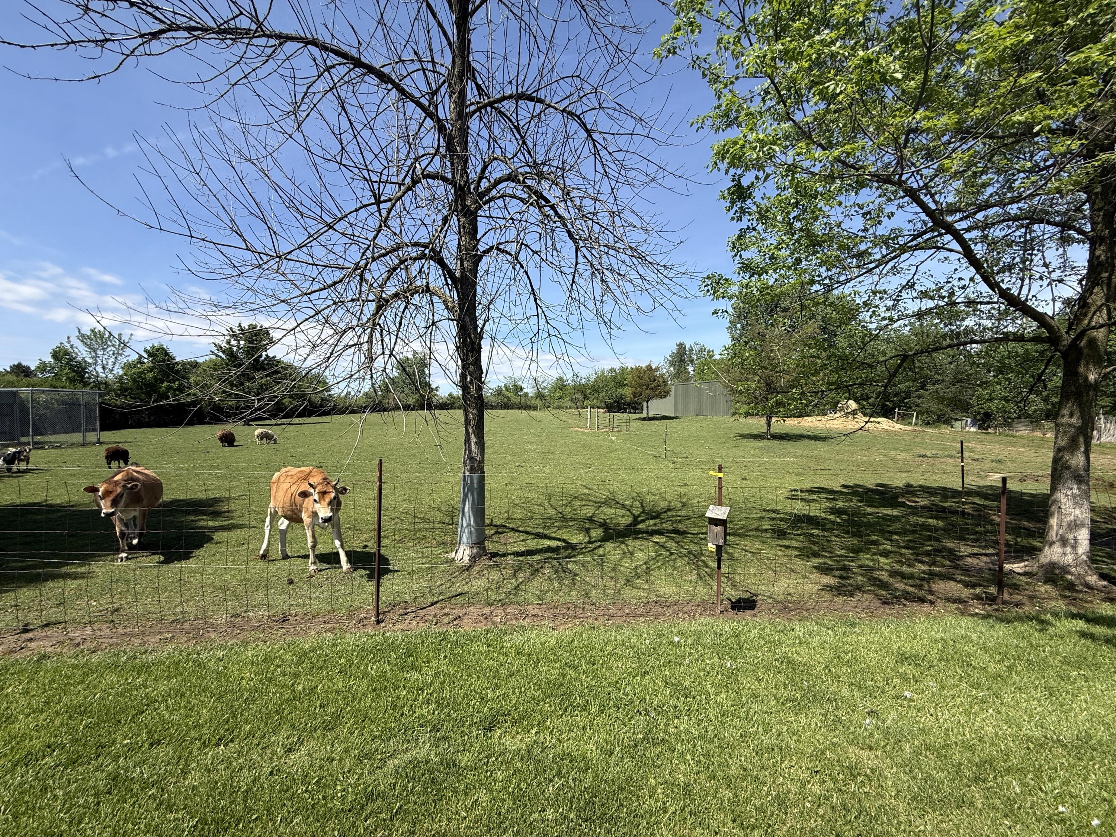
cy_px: 418
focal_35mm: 14
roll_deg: +0.7
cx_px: 558
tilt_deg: -0.1
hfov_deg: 102.1
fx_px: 451
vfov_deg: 85.7
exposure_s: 1/1698
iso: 50
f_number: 2.2
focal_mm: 2.22
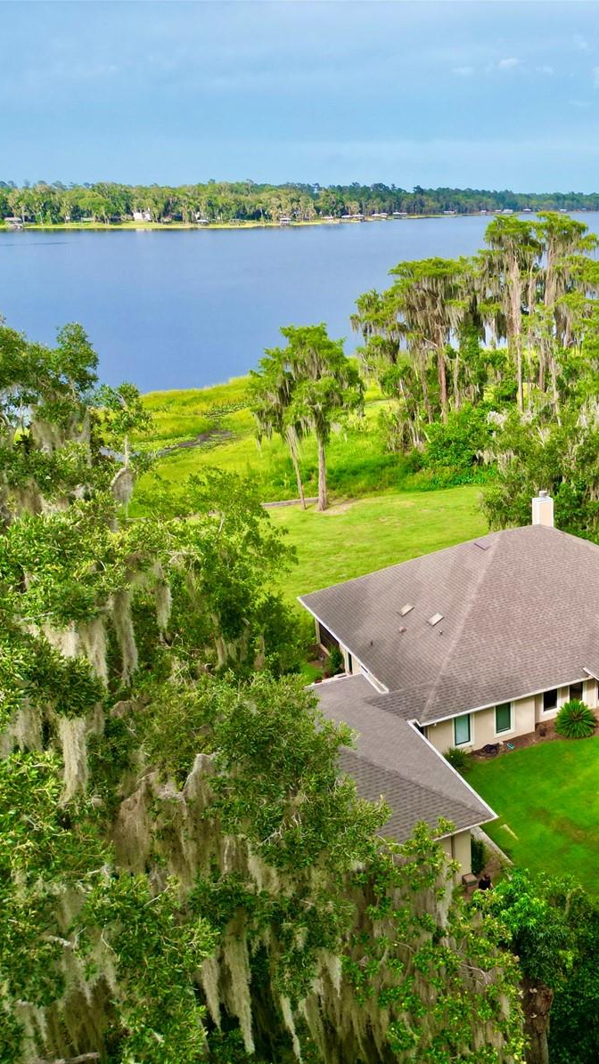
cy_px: 533
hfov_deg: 31.5
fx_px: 988
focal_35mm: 35
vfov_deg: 56.6
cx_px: 578
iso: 130
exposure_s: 1/1500
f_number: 1.7
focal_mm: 6.72
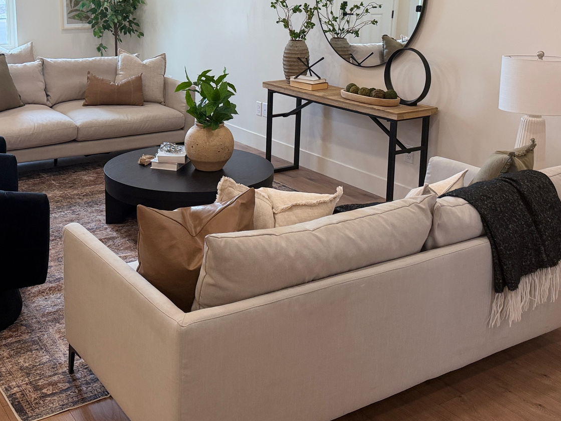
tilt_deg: -9.1
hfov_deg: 42.6
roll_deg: +0.8
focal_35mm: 44
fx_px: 713
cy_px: 95
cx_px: 208
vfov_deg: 32.1
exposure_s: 1/210
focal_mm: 6.76
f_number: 1.78
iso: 160
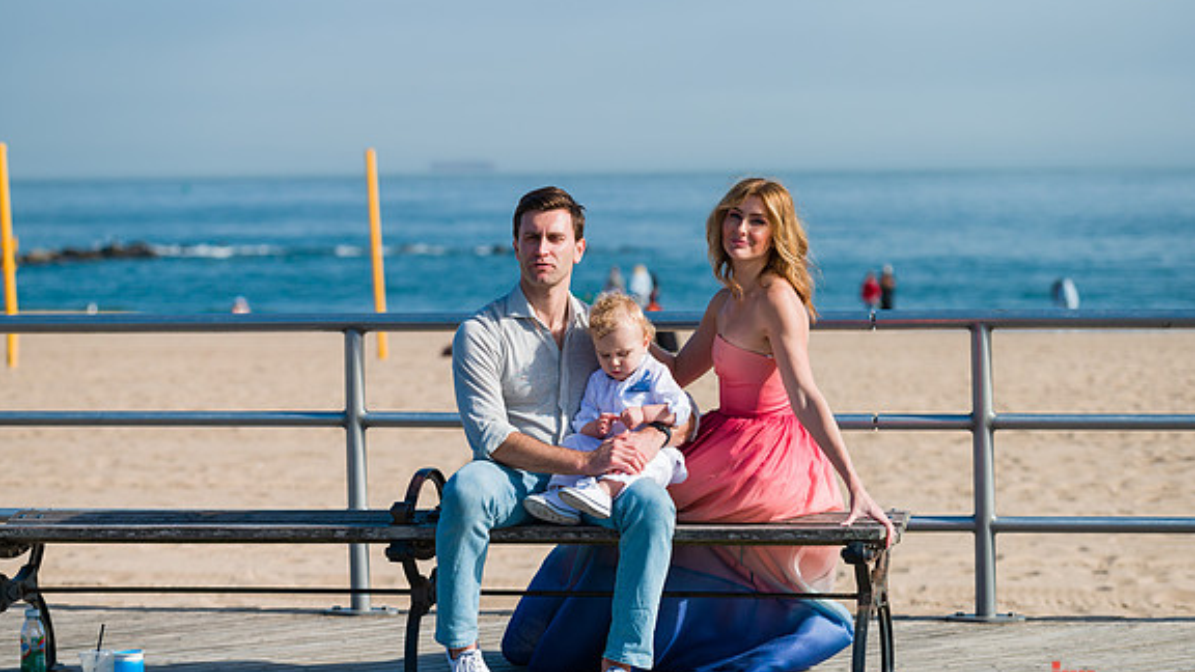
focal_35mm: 116
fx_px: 3676
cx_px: 598
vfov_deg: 10.4
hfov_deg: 18.5
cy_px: 369
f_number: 4
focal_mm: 110
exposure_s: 1/3200
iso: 200
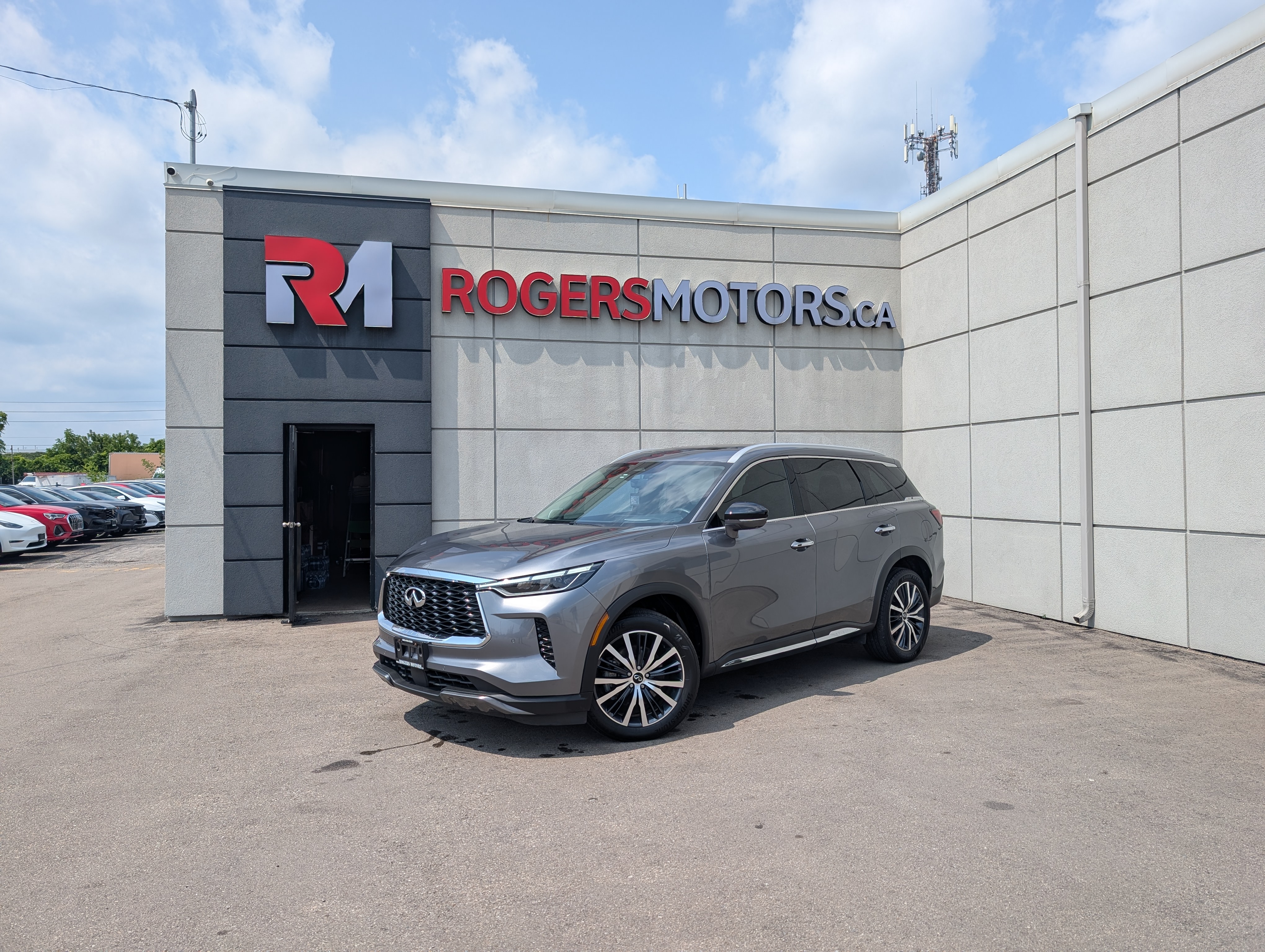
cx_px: 632
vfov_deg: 56.9
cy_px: 476
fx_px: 878
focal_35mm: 24
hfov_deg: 71.5
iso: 20
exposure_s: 1/1119
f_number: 1.68
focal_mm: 6.9
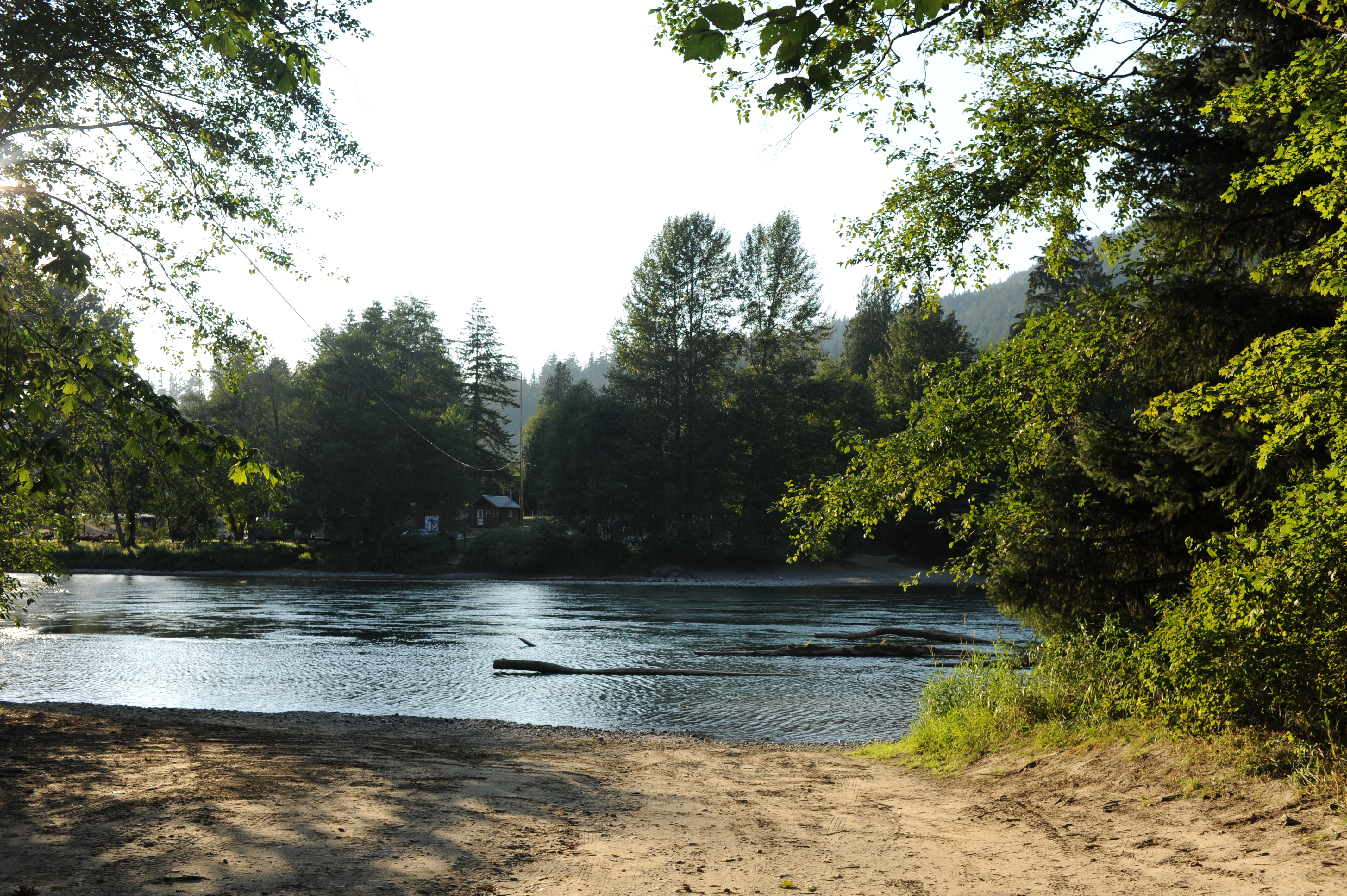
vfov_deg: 37.8
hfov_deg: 54.5
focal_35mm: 35
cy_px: 448
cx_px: 674
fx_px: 1309
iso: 200
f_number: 8
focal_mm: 35
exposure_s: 1/200
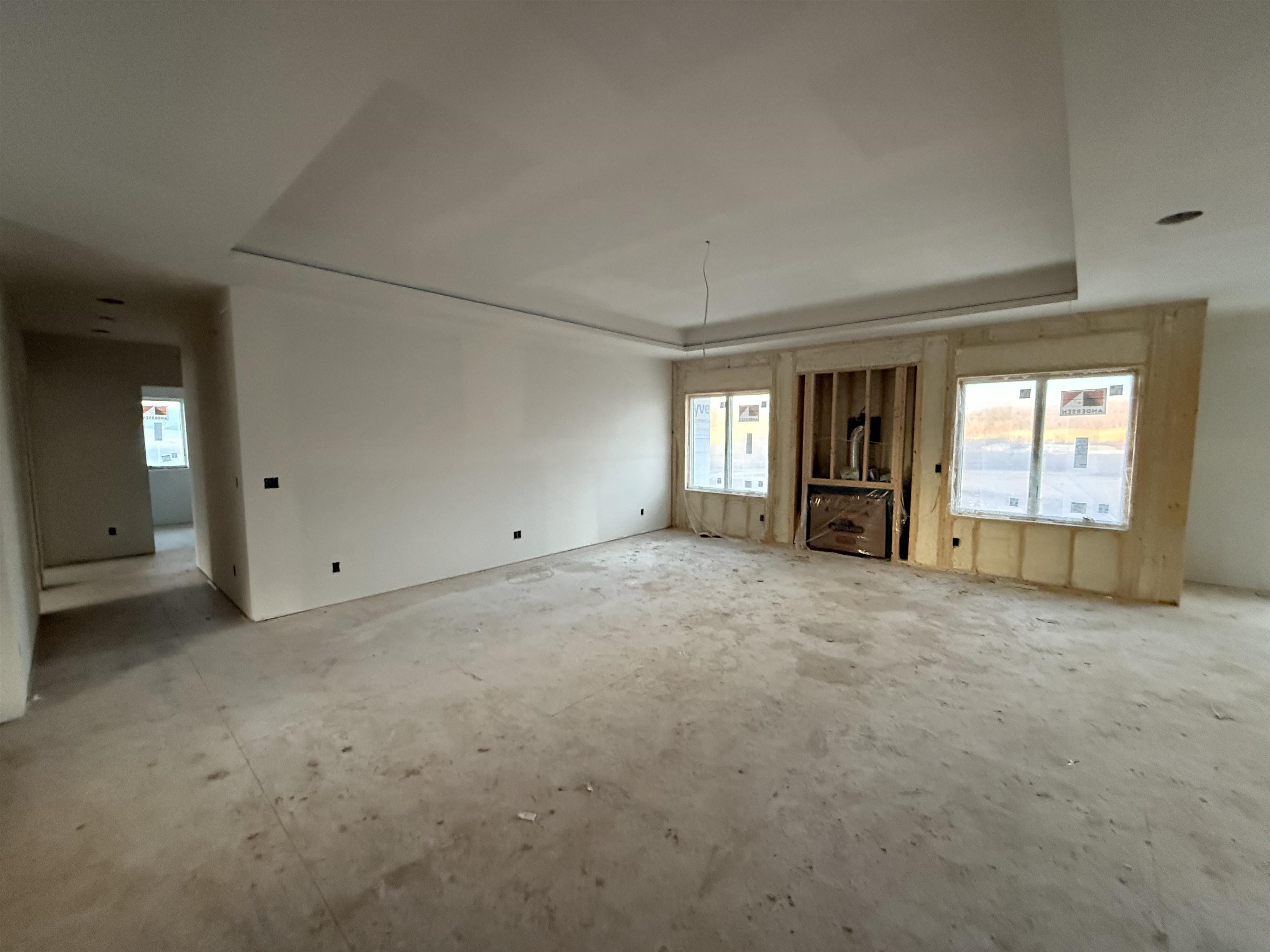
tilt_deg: -4.7
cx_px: 635
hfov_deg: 102.1
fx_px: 514
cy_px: 476
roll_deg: +0.8
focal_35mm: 14
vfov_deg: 85.7
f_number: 2.2
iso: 640
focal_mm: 2.22
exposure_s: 1/60
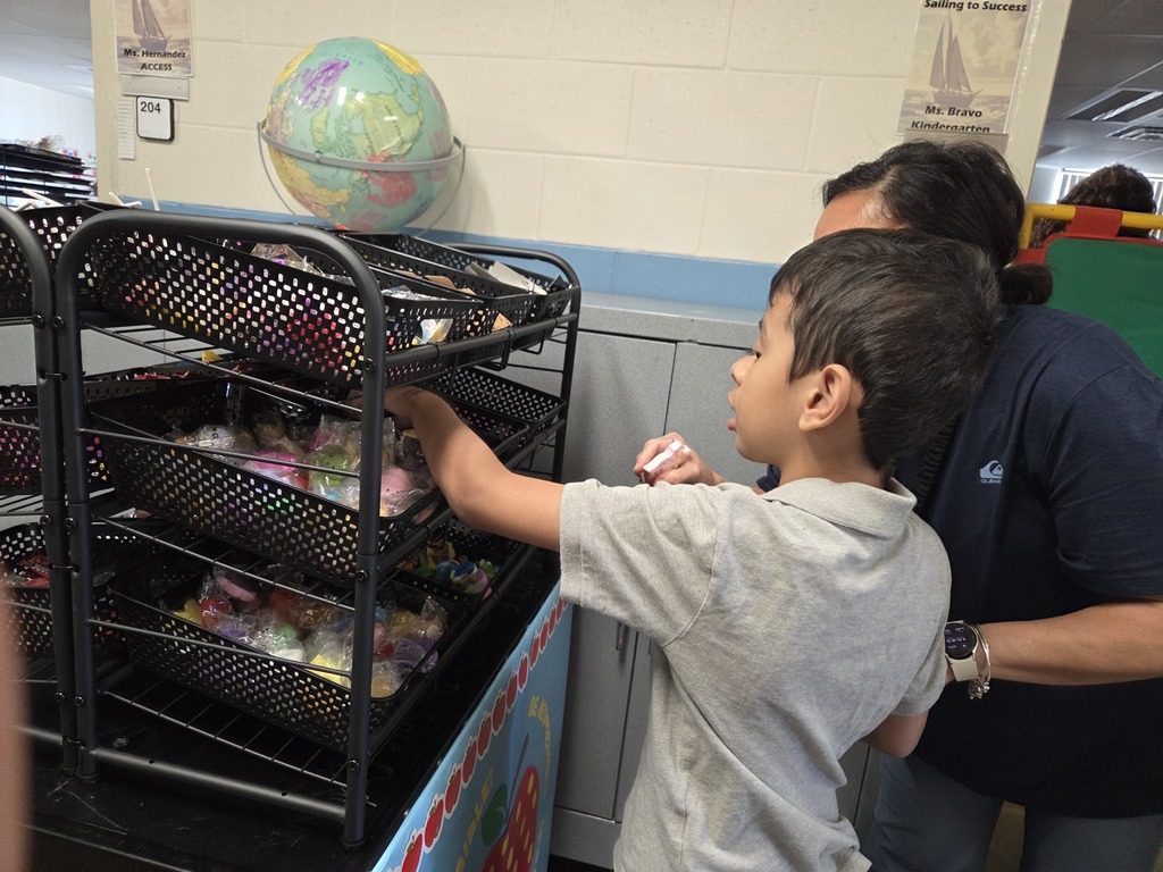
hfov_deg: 73.9
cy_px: 436
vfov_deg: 58.9
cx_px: 582
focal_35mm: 23
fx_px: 773
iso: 400
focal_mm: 5.4
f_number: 1.8
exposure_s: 1/120
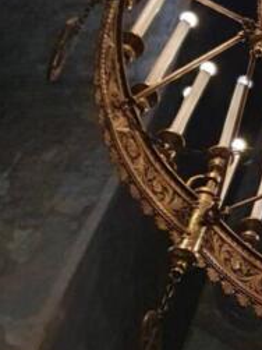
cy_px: 141
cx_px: 445
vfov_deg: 18.5
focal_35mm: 106
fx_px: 1071
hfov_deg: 12.9
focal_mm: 4.32
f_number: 1.5
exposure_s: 1/33
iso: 640
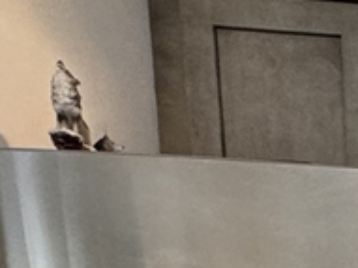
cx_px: 772
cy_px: 532
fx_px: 775
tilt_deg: -9.1
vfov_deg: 15.7
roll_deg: -2.5
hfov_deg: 16.8
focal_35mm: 75
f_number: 2.2
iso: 250
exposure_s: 1/60
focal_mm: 2.22
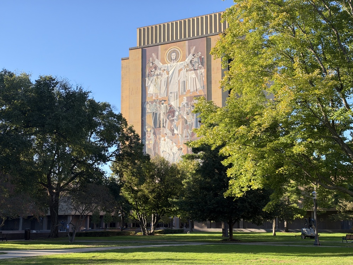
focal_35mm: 48
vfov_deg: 30.3
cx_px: 176
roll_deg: -0.1
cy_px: 132
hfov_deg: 39.7
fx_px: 489
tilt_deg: +11.3
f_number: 1.8
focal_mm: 6.93
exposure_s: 1/1410
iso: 64
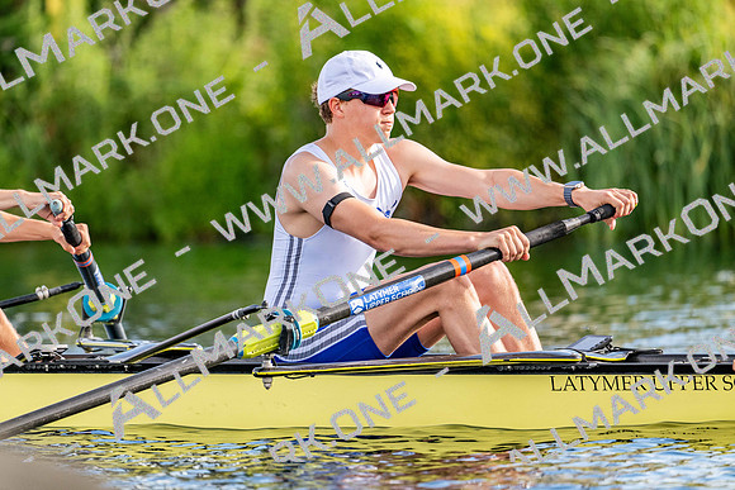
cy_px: 245
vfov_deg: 3.4
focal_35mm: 400
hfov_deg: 5.2
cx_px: 368
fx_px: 8168
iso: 900
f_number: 4.5
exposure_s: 1/2500
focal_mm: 400
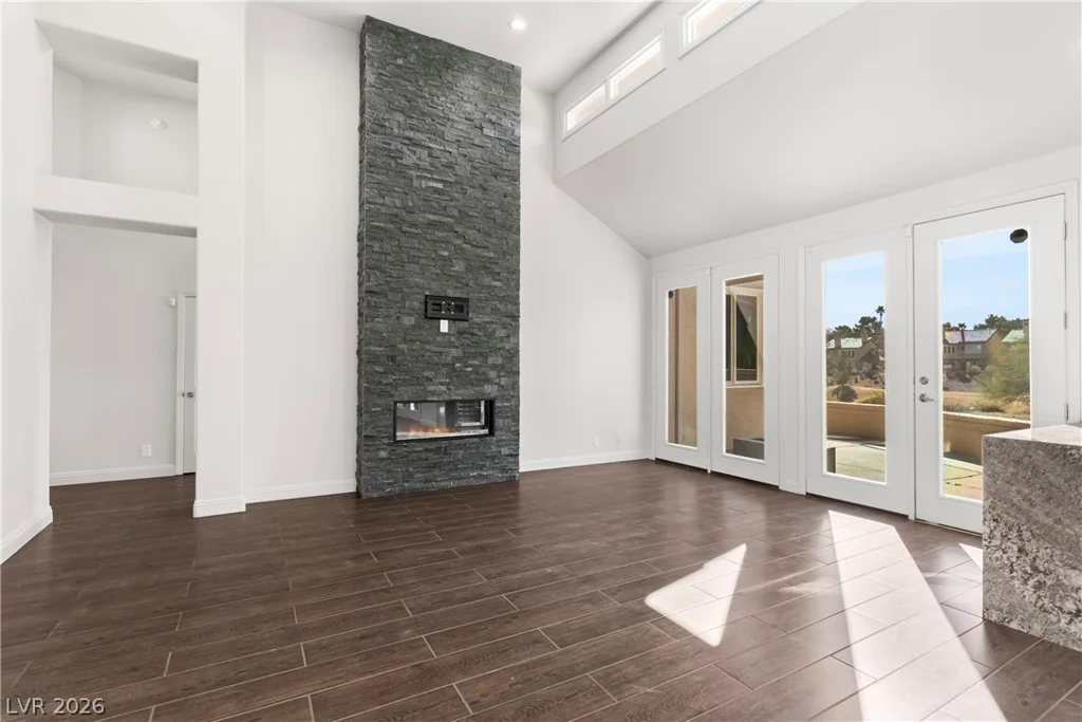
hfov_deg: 93.3
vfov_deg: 70.5
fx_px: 511
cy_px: 361
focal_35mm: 17
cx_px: 541
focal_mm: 17
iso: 400
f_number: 8
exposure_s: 1/15
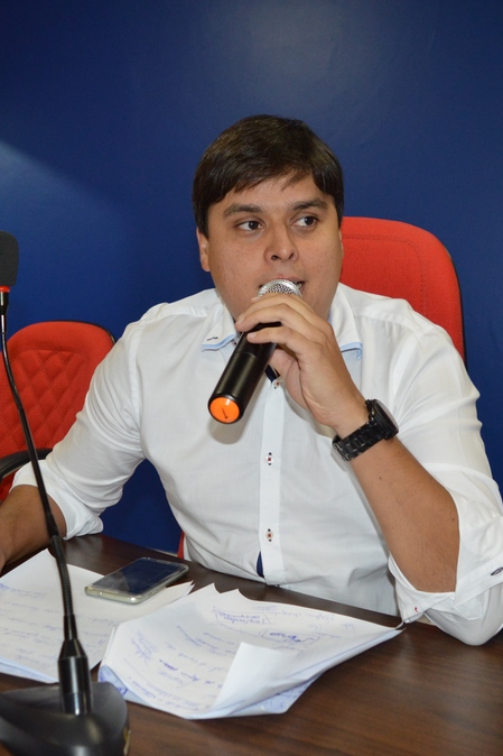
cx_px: 215
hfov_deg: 32.6
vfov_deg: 47.4
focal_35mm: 41
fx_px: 860
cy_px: 376
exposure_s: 1/60
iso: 1250
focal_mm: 18
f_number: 3.5
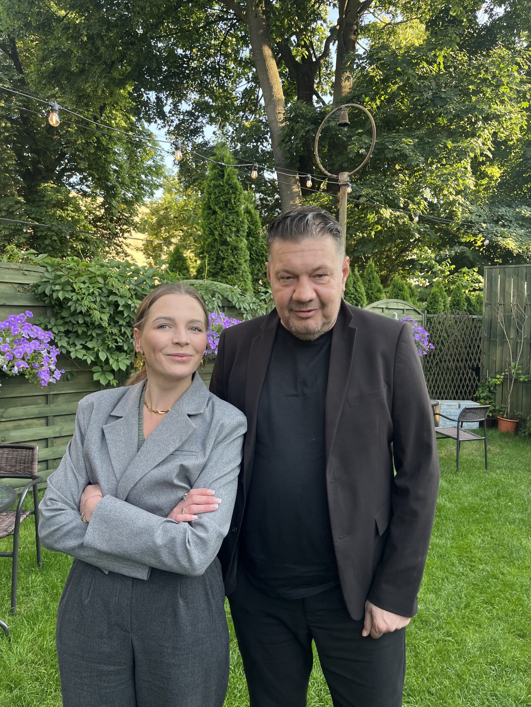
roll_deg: -0.5
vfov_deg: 67.3
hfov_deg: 53.1
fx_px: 532
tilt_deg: -3.5
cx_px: 266
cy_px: 354
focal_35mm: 26
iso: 40
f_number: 1.6
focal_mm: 5.1
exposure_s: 1/182
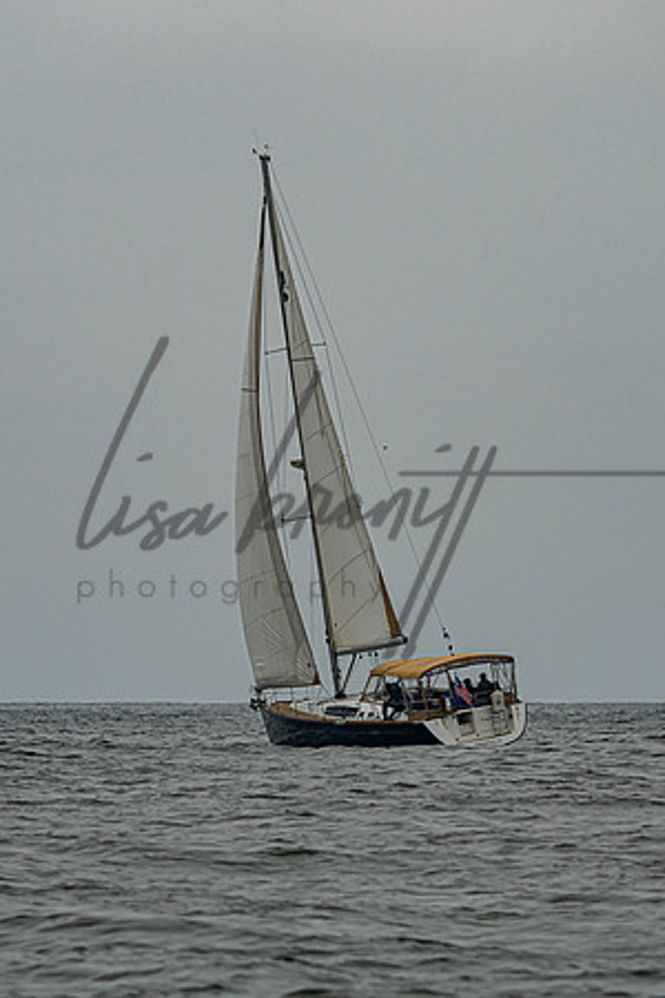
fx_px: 9086
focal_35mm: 328
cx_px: 306
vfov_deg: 6.3
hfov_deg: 4.2
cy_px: 392
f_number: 5.6
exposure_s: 1/5000
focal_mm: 180
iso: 250
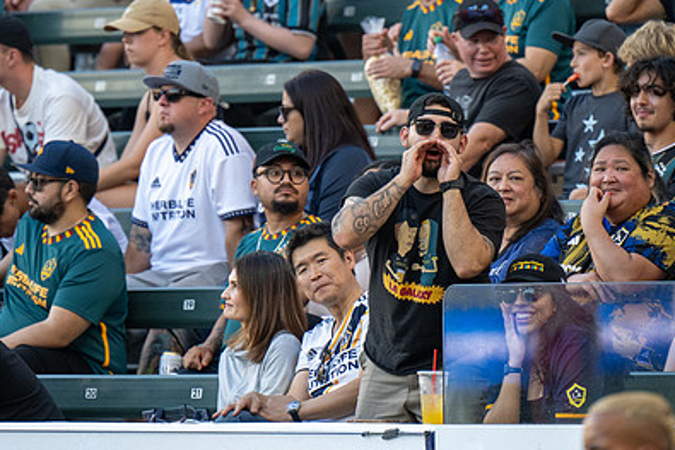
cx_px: 367
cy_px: 217
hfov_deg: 4.1
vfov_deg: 2.8
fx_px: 9333
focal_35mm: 498
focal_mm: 200
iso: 1000
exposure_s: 1/1000
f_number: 2.8
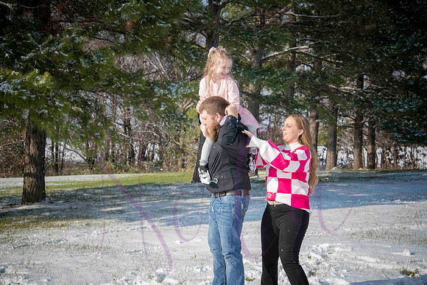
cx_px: 214
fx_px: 688
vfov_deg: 23.4
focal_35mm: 58
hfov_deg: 34.5
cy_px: 142
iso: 800
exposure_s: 1/2000
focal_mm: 58
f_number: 7.1
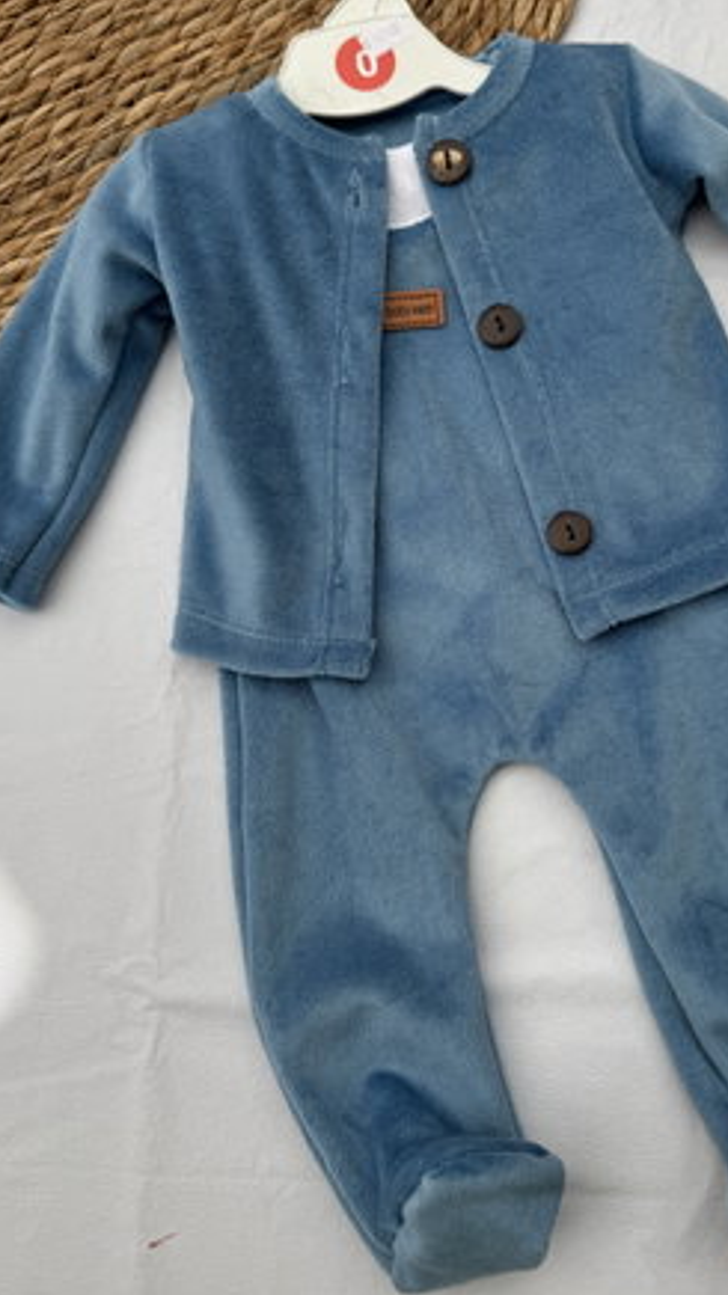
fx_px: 1099
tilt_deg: -78.7
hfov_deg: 36.2
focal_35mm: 32
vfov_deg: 60.7
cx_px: 490
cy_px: 551
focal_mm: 6.76
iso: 80
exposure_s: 1/2174
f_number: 1.78
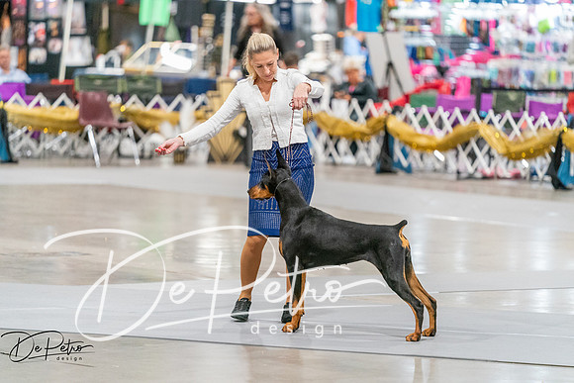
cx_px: 287
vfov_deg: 6.9
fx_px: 3189
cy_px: 192
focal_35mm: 200
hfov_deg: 10.3
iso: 6400
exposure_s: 1/250
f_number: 2.8
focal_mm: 200
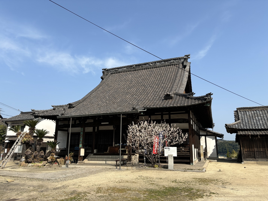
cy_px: 100
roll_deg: -0.4
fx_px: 201
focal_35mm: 26
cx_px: 134
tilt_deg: +13.8
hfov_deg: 67.3
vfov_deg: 53.1
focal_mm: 5.96
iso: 50
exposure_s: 1/3311
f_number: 1.6
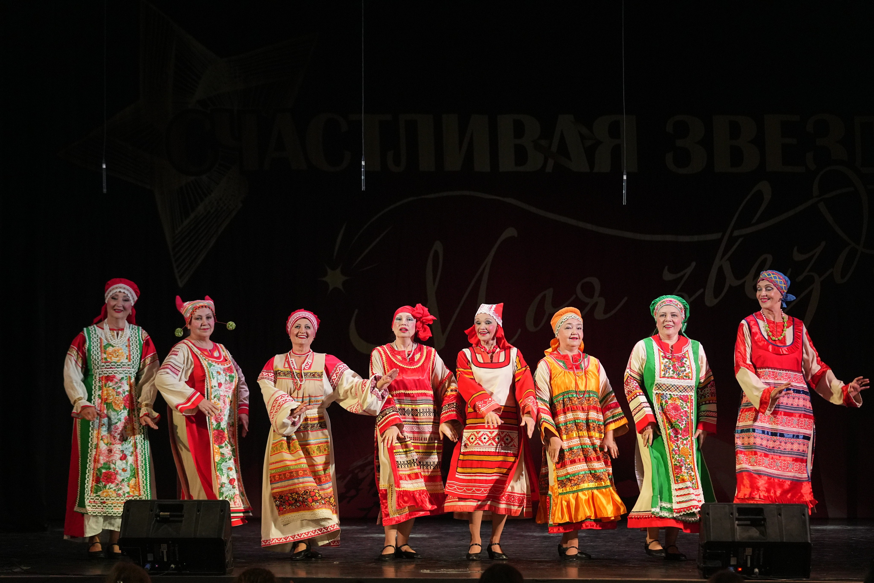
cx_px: 437
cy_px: 292
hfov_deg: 22.1
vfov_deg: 14.9
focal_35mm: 92
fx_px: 2234
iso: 4000
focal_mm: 92
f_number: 2.8
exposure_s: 1/400
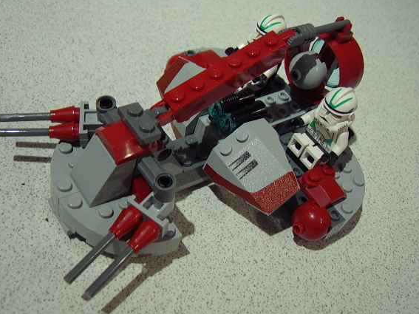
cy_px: 151
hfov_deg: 52.6
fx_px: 424
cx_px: 202
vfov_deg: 40.7
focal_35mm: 35
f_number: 2.7
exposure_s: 1/18
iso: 100
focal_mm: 8.13
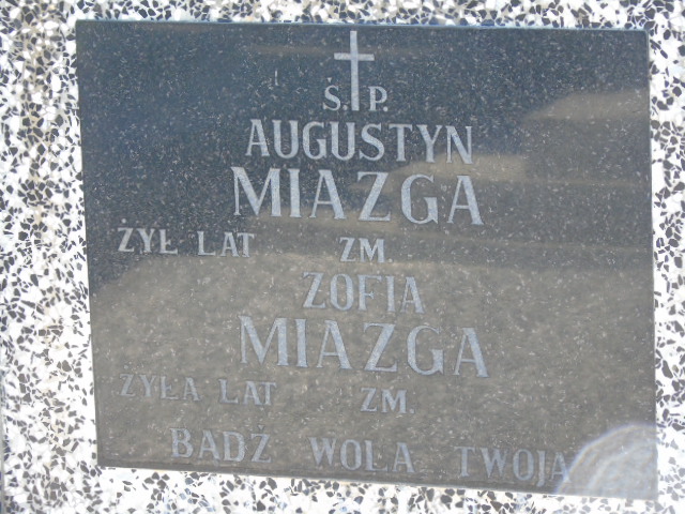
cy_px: 257
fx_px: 3681
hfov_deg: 10.6
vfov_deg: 8.0
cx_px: 342
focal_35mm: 186
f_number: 5
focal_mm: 33
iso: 400
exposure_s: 1/125
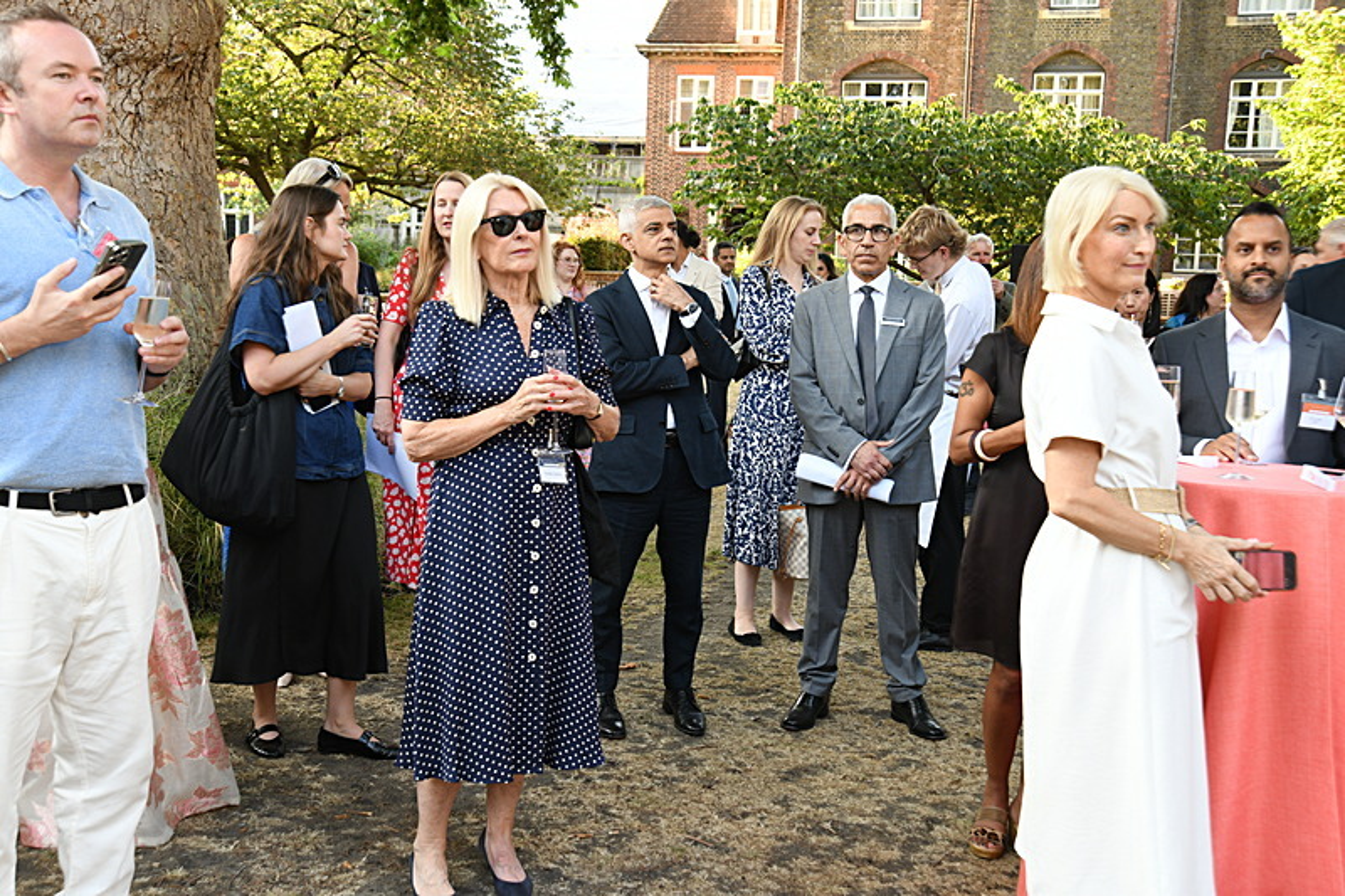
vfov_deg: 31.9
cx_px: 672
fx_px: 1569
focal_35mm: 42
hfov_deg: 46.4
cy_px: 448
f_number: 6.3
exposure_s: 1/50
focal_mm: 42
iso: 400
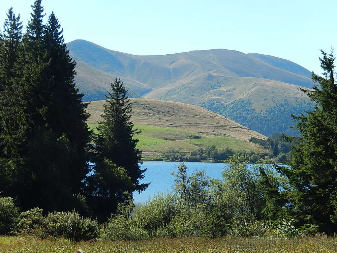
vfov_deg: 12.7
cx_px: 168
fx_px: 1139
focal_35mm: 117
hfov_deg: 16.8
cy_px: 126
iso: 125
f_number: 5.5
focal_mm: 21
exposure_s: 1/400
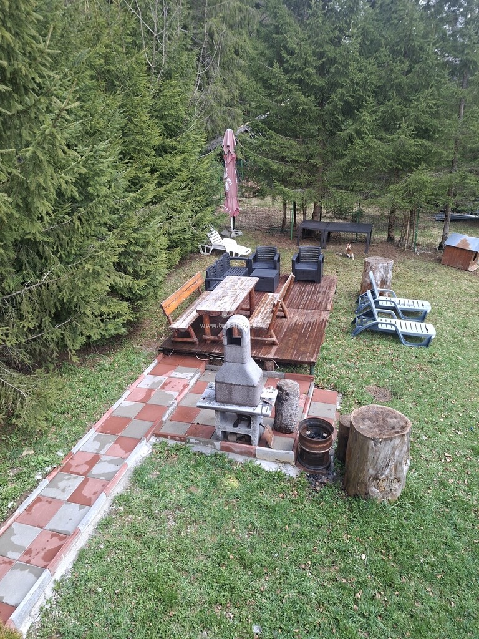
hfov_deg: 58.9
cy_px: 320
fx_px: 424
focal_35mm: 23
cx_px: 240
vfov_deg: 73.9
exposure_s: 1/163
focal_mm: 5.54
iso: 50
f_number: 1.8
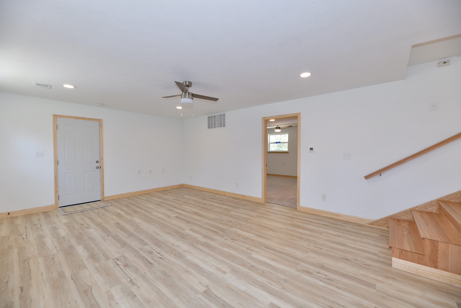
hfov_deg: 104.3
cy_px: 154
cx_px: 230
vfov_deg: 81.2
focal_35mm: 14
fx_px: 179
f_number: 6.3
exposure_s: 1/50
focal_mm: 14
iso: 500
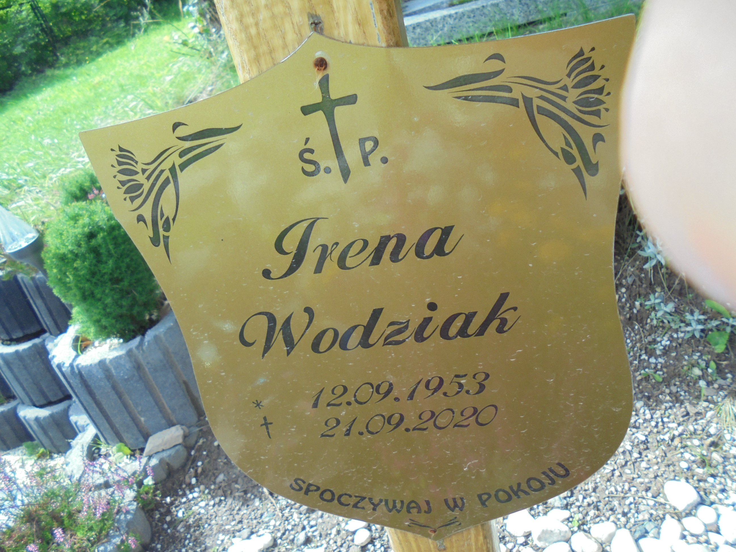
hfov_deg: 67.3
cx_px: 368
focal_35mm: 26
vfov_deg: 53.1
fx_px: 553
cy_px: 276
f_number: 3.5
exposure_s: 1/160
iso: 100
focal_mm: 4.6
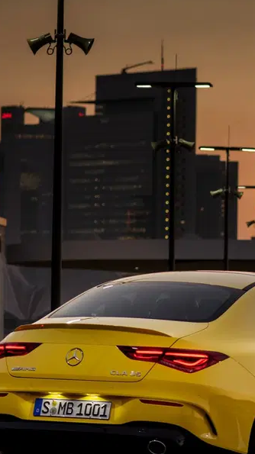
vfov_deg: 9.7
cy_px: 215
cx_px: 320
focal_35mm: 222
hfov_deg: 5.4
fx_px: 2673
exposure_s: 1/10
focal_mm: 105
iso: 100
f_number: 4
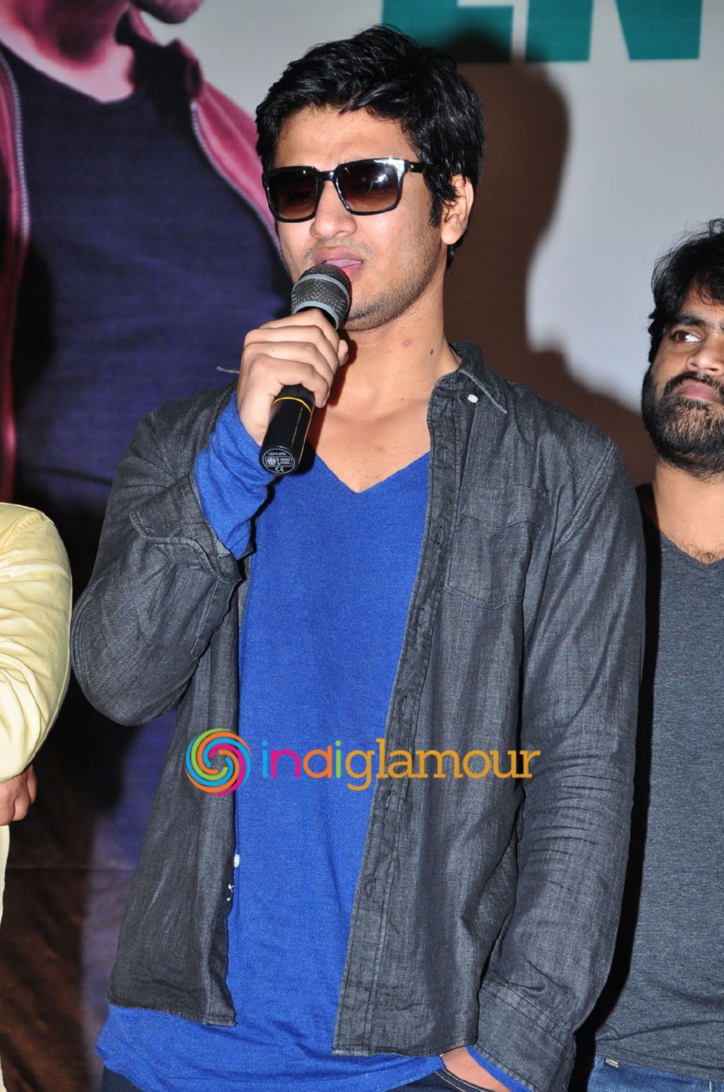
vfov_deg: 15.2
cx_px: 362
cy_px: 546
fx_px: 4085
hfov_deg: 10.1
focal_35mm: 135
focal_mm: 90
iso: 400
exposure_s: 1/125
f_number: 8
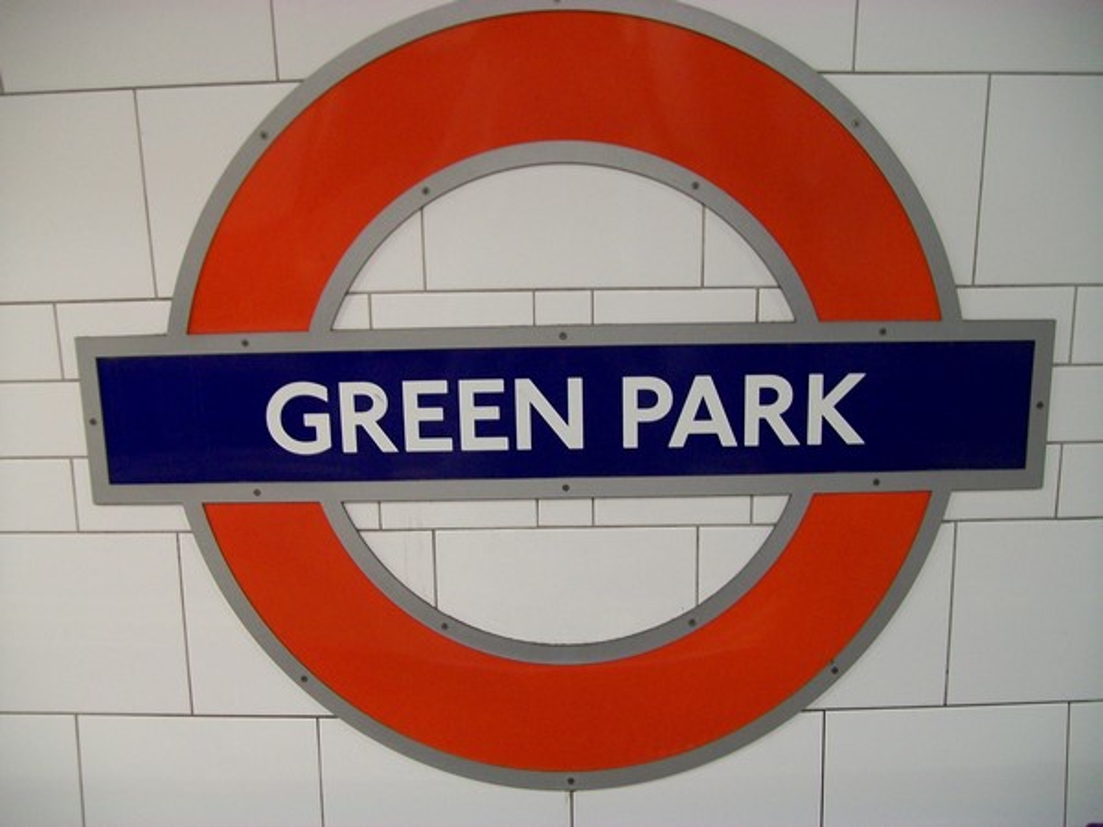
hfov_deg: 54.0
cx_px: 552
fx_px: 1083
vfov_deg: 41.8
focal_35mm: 34
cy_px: 414
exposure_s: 1/13
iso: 160
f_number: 2.7
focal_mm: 6.1
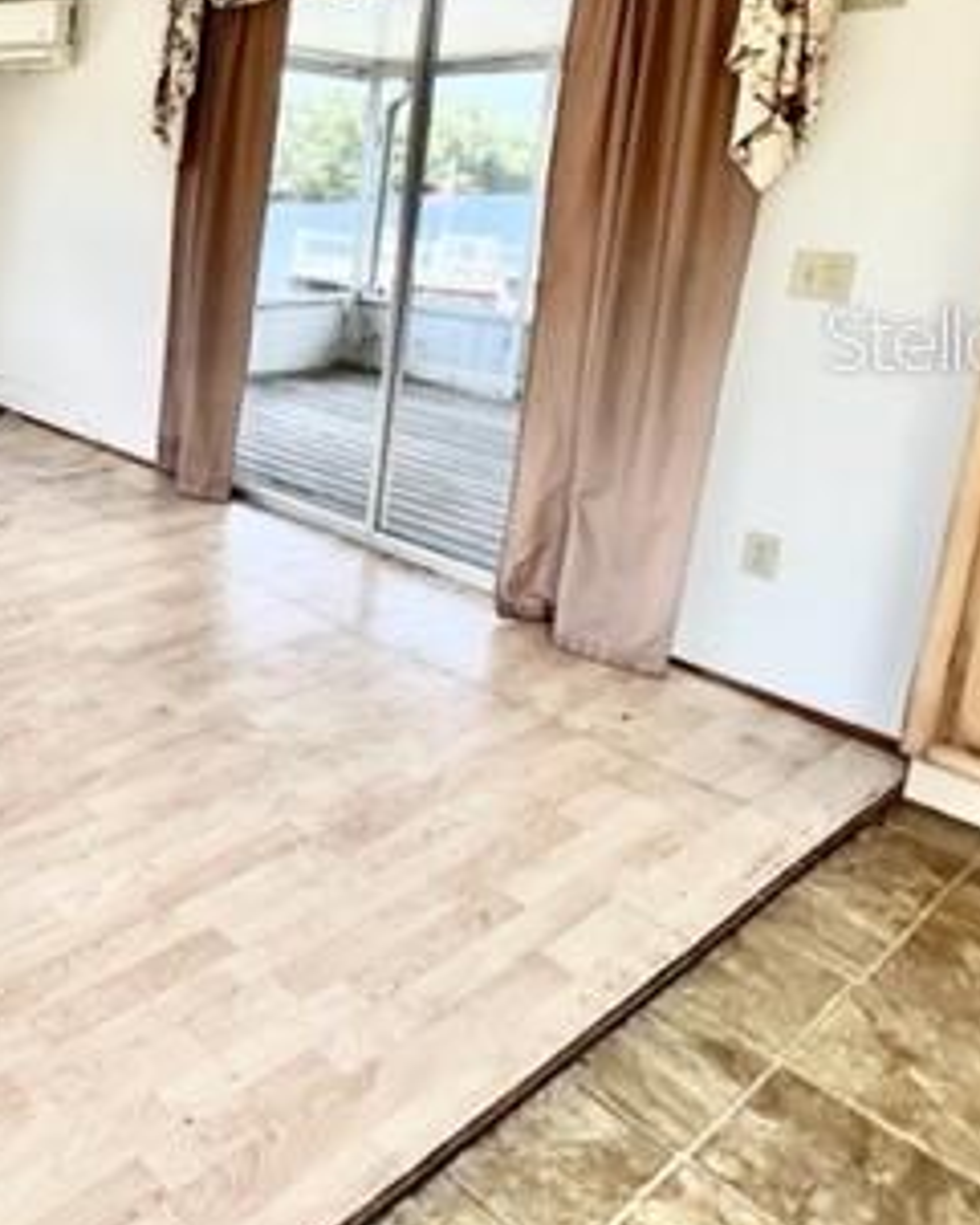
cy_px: 338
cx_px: -94
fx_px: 978
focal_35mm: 27
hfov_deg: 42.2
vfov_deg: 61.2
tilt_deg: -10.3
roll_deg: -0.9
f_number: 1.8
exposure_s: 1/167
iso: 32
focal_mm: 1.57
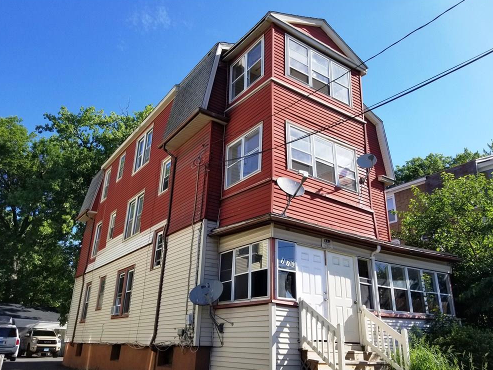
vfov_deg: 51.4
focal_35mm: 27
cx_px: 241
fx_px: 385
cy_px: 187
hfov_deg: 65.3
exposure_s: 1/1536
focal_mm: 4.3
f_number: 1.7
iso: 50
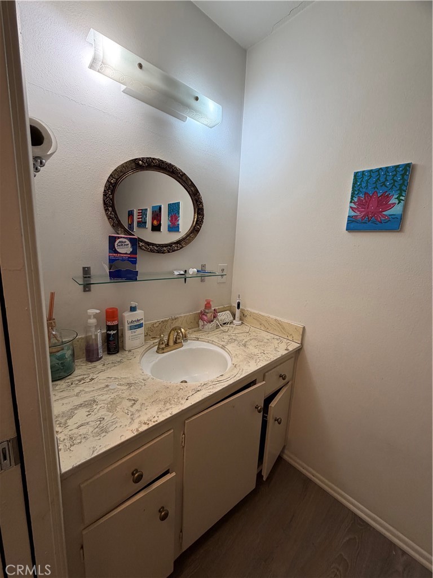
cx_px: 216
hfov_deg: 85.7
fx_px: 233
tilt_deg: -9.7
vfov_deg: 102.1
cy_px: 289
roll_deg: -2.8
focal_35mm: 14
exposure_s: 1/120
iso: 125
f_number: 2.2
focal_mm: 2.22
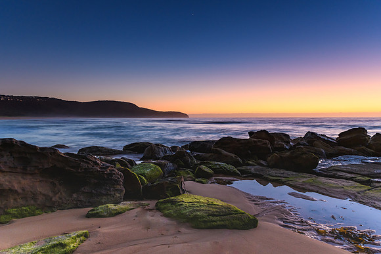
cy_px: 127
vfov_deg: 52.6
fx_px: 257
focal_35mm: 24
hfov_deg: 73.1
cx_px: 190
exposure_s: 2.5
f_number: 7.1
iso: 200
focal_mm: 16
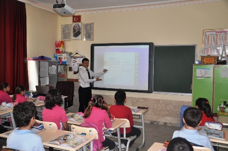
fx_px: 237
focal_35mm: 38
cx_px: 114
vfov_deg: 35.4
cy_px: 76
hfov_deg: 51.3
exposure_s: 1/60
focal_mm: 25
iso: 400
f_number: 4
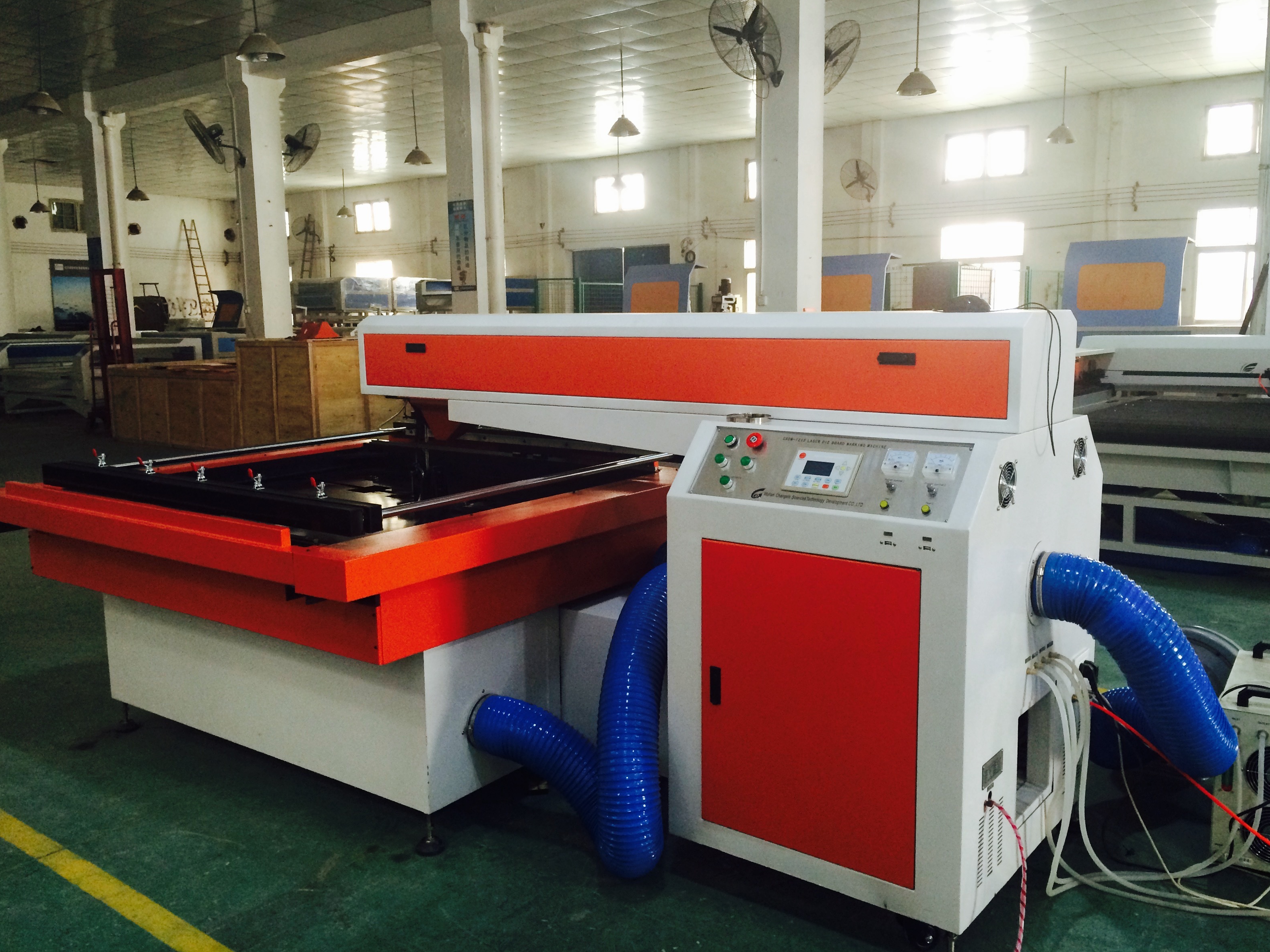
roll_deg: +0.4
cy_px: 475
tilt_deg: -6.1
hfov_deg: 60.0
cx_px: 649
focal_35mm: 30
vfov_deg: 46.8
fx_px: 1101
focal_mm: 4.15
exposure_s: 1/30
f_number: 2.2
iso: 125
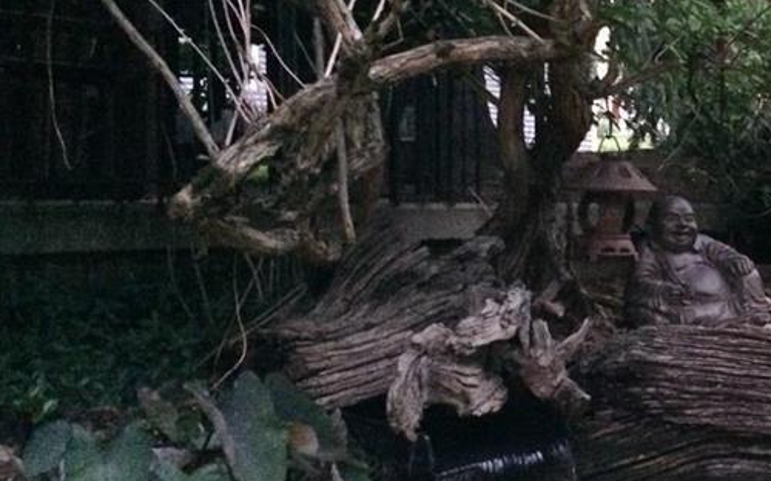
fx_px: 1323
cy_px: 193
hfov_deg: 30.7
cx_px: 728
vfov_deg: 20.6
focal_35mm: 63
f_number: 2.2
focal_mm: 4.15
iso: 500
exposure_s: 1/15
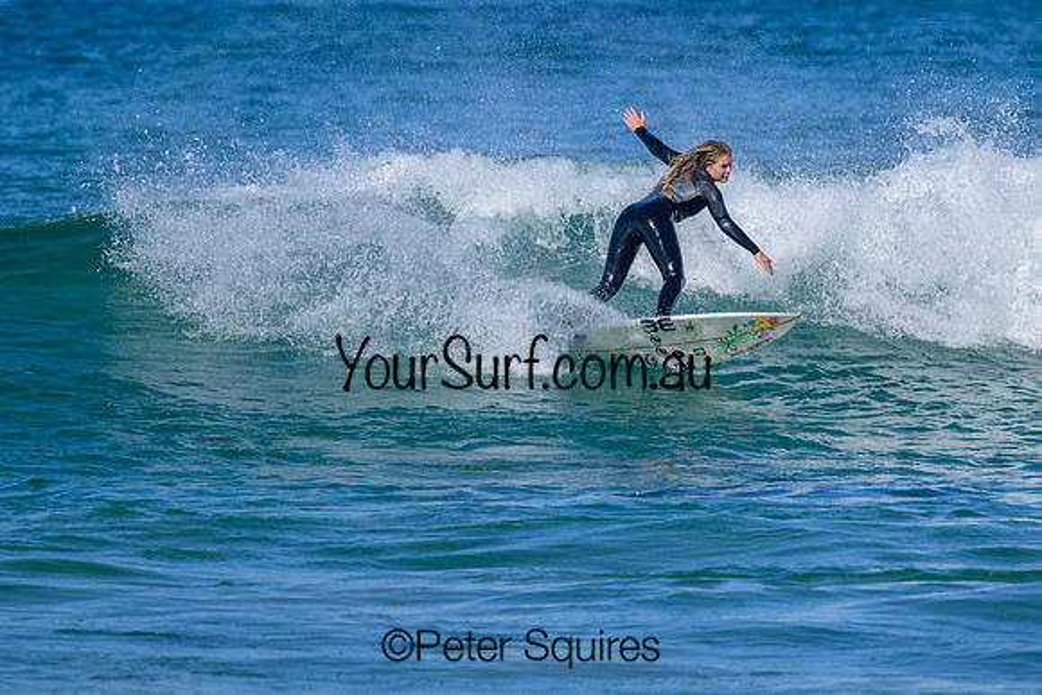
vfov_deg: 1.8
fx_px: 22296
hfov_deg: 2.7
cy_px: 297
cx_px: 578
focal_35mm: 770
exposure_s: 1/1600
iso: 360
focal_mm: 560
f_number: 8
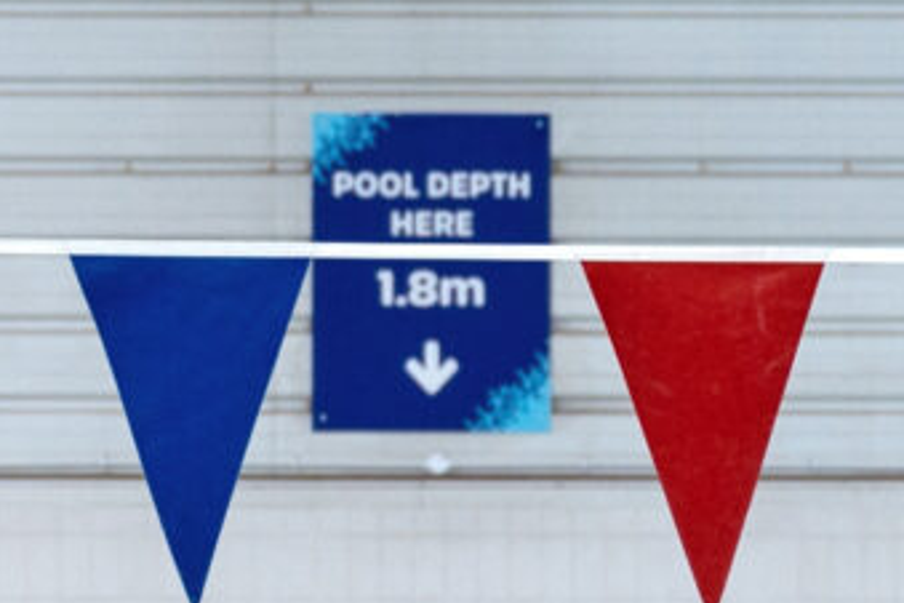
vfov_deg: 3.8
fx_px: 9090
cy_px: 1322
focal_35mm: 362
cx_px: 1696
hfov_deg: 5.6
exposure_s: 1/30
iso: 250
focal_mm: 48
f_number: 4
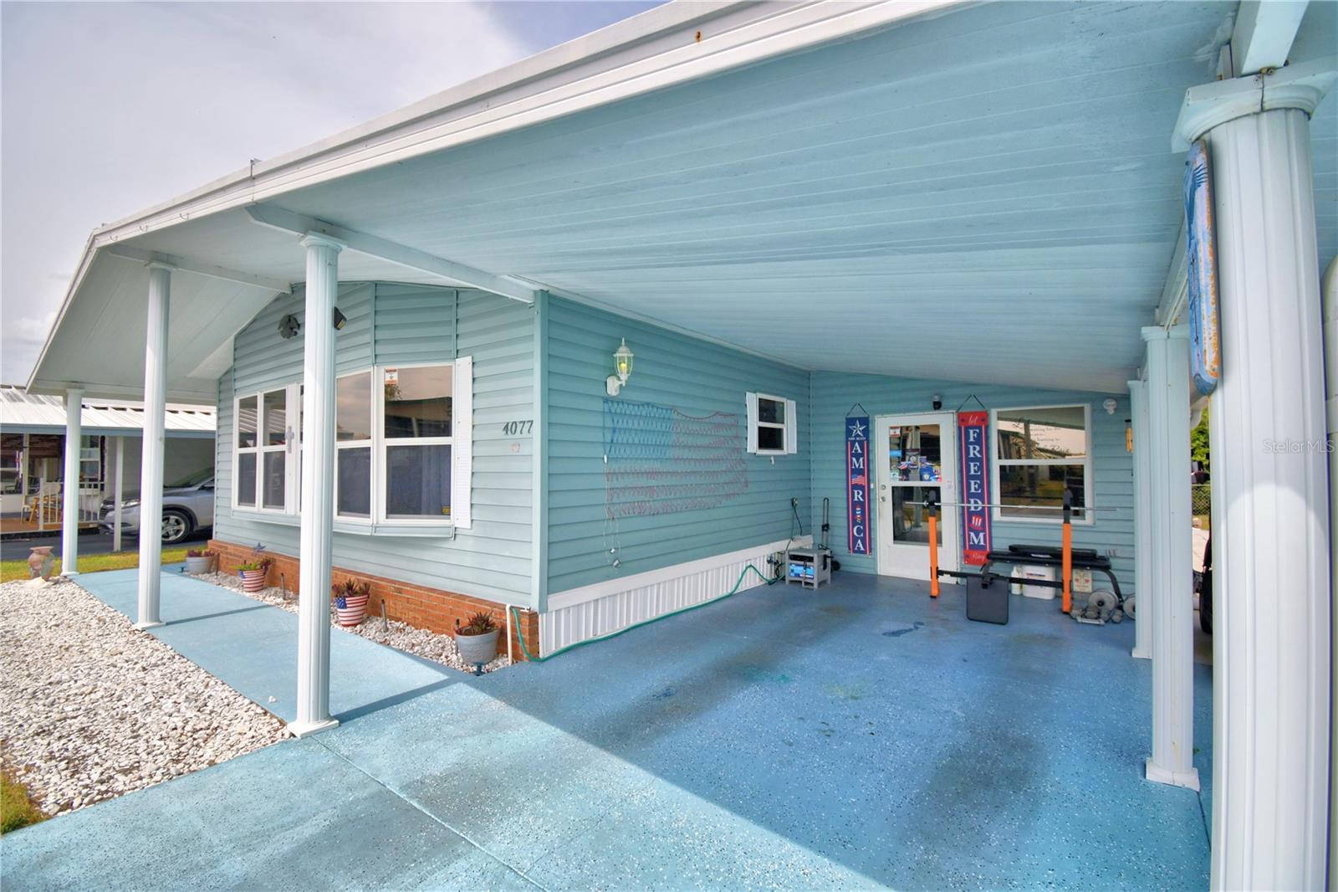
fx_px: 557
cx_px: 669
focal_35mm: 15
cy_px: 446
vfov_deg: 77.3
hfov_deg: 100.4
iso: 100
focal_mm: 10
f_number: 4.5
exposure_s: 1/800
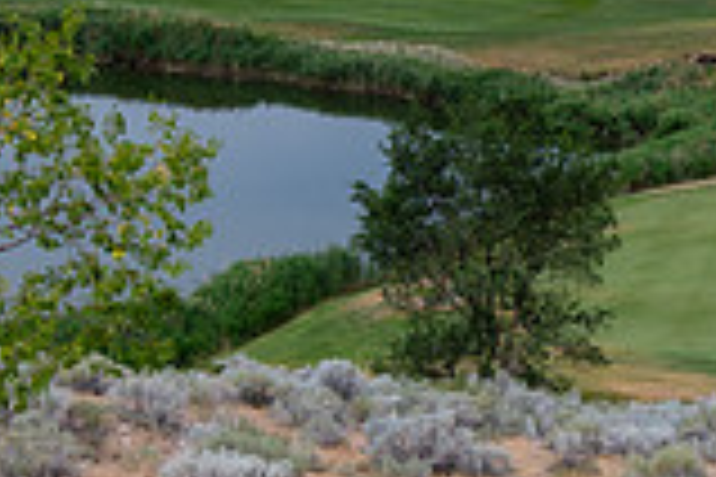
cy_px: 207
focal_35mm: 127
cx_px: 572
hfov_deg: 16.0
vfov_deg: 10.8
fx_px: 2526
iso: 200
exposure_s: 1/4000
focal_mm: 34
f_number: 4
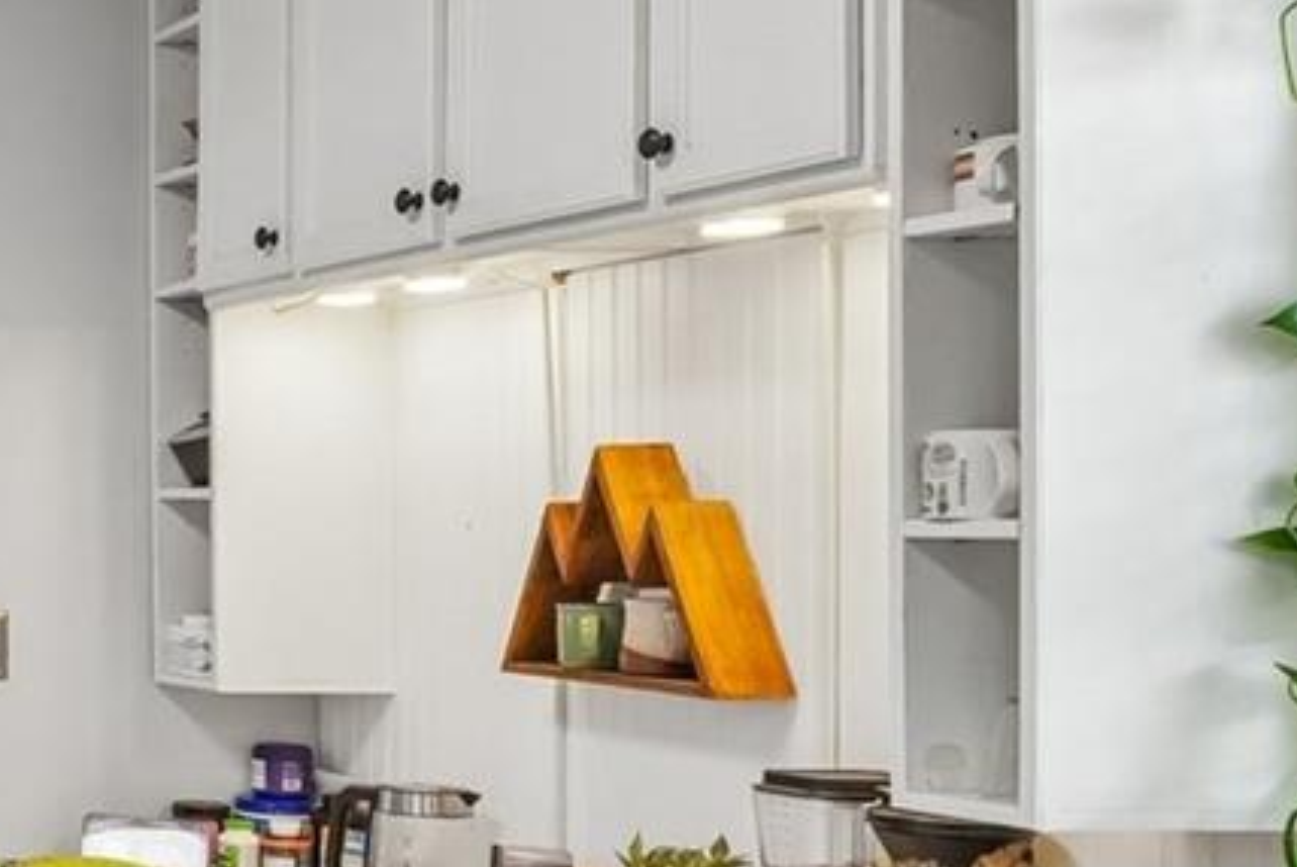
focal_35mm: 56
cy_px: 449
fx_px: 2019
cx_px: -936
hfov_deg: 23.0
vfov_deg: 24.2
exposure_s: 1/6
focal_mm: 10
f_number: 8
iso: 800
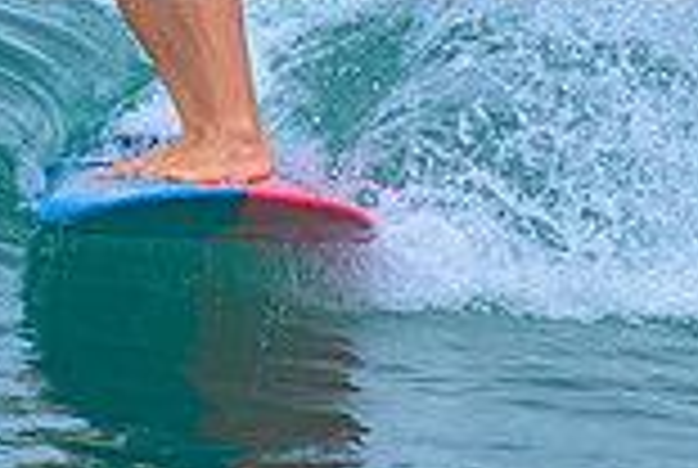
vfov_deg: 0.6
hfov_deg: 0.9
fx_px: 43436
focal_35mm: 2236
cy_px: -148
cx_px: 260
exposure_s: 1/2000
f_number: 8
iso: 1600
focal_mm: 560
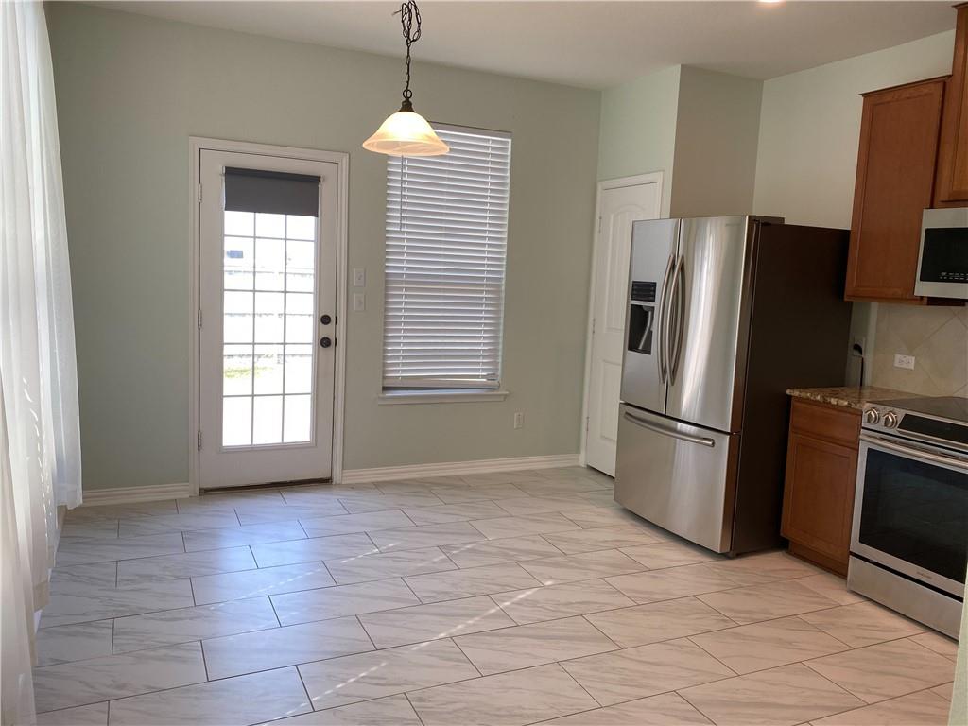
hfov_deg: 67.3
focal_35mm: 26
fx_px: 727
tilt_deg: -7.8
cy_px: 363
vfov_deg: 53.1
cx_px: 484
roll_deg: -3.3
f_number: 1.8
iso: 50
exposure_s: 1/120
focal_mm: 4.25
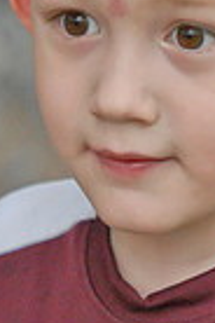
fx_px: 8103
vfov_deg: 2.3
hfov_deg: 1.5
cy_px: 227
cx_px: 186
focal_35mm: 905
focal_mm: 185
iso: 1000
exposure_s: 1/3000
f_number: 2.8
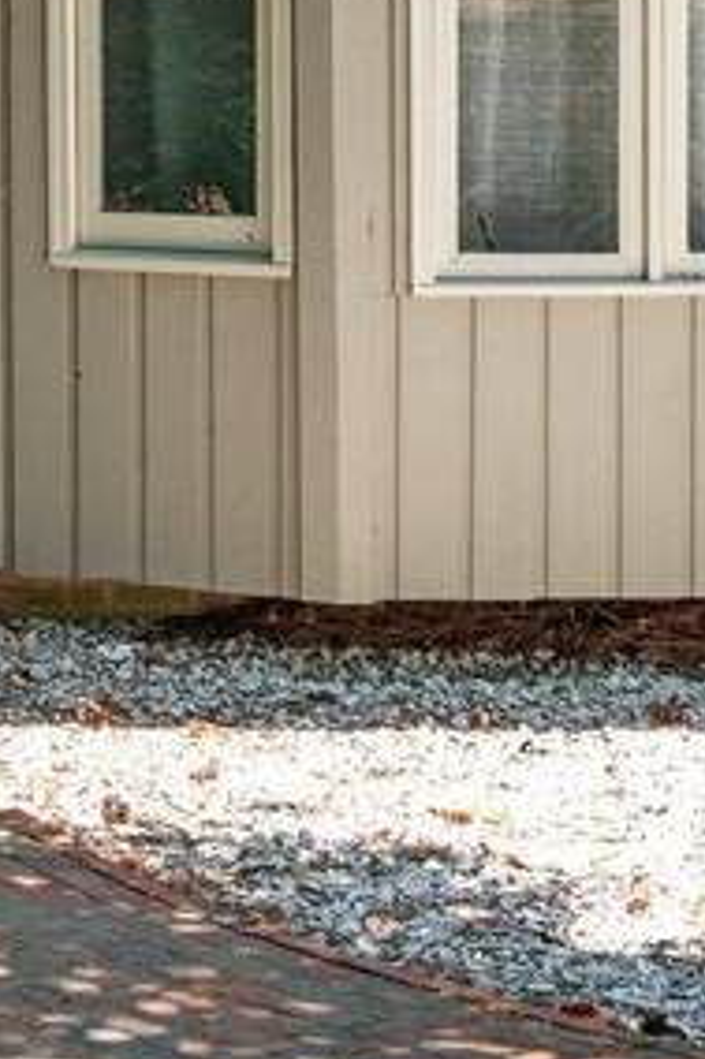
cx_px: -306
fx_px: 4382
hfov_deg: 9.0
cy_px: -45
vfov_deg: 13.6
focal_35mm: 149
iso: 400
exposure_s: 1/60
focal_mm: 33
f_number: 8
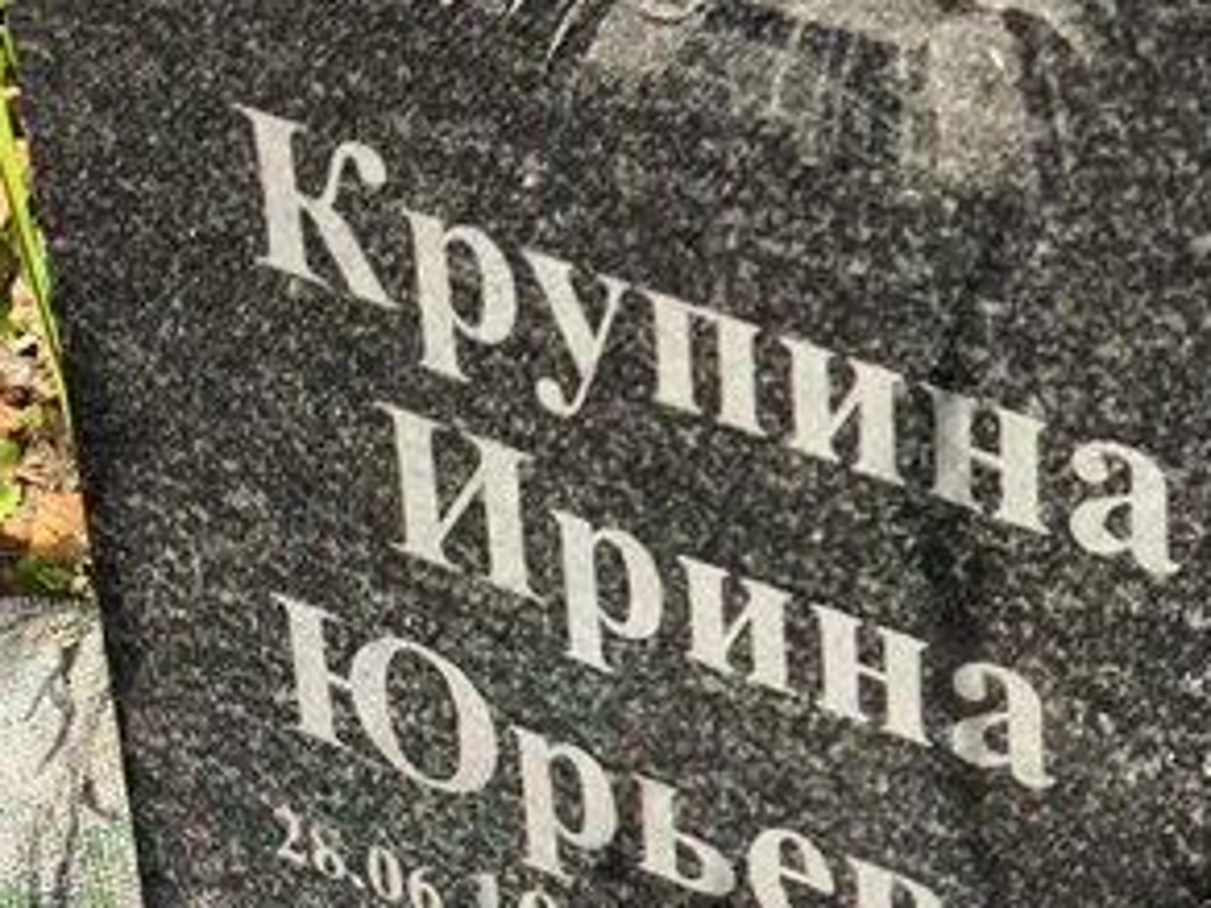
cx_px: 1259
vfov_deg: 10.8
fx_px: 4793
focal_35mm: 137
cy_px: 609
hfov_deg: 14.1
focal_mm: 4.71
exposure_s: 1/550
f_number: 1.7
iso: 50
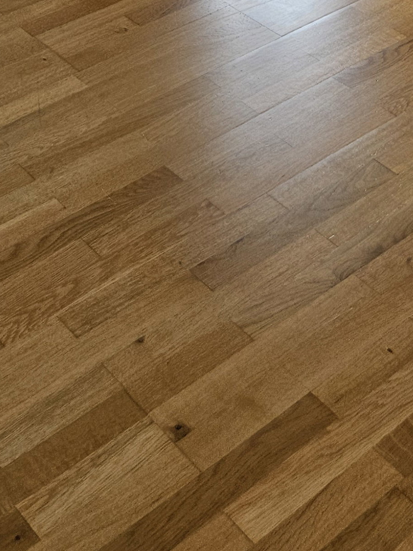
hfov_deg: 19.2
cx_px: 338
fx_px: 1209
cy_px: -315
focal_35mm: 76
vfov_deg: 21.0
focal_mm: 5.4
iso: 80
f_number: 1.8
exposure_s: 1/190
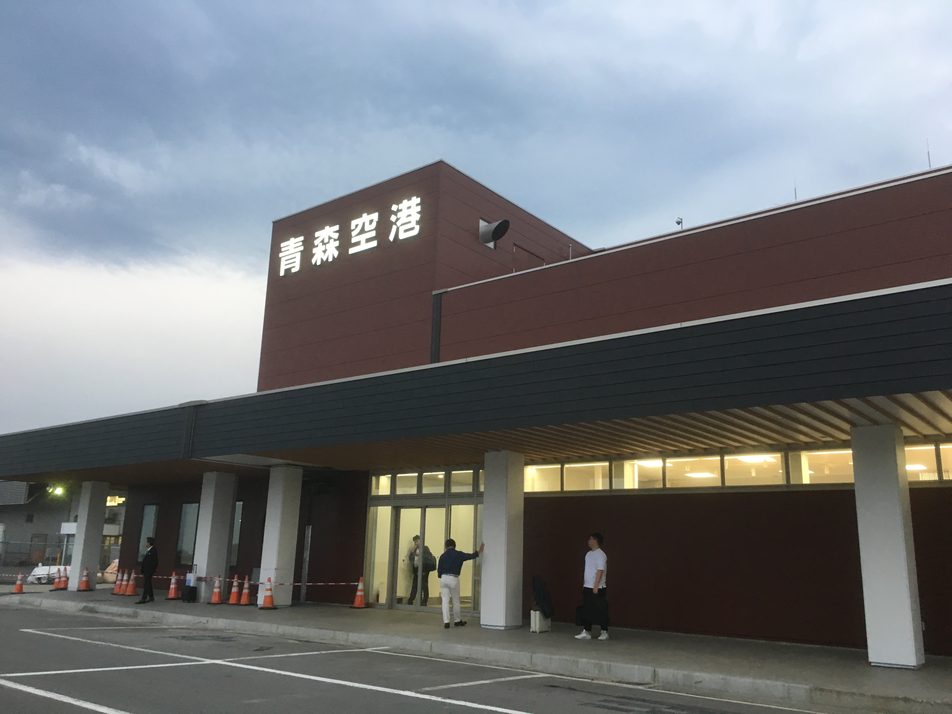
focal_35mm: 29
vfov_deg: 48.2
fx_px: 798
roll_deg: -2.3
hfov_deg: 61.7
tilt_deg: +14.0
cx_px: 476
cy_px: 357
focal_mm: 4.15
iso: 40
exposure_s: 1/30
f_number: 2.2
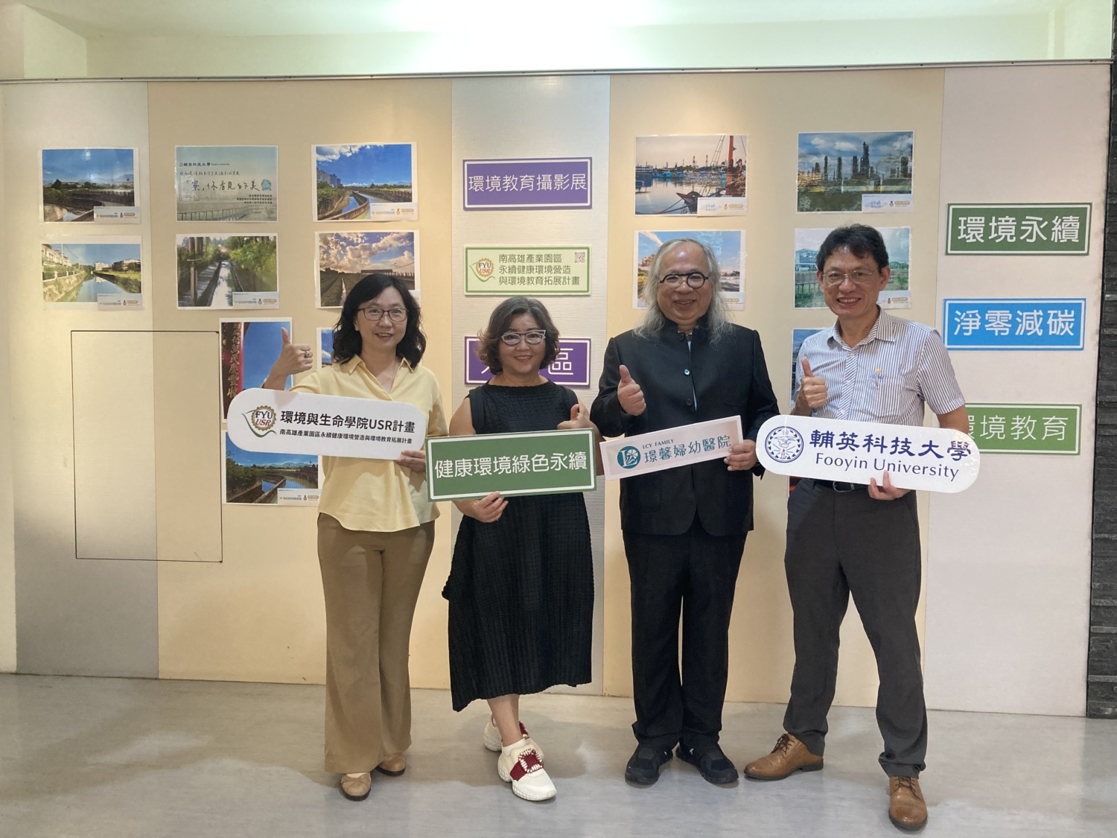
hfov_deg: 63.4
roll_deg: -1.0
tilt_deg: -4.3
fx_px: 904
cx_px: 558
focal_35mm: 28
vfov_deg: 49.7
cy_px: 419
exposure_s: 1/60
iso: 160
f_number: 1.8
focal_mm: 3.99
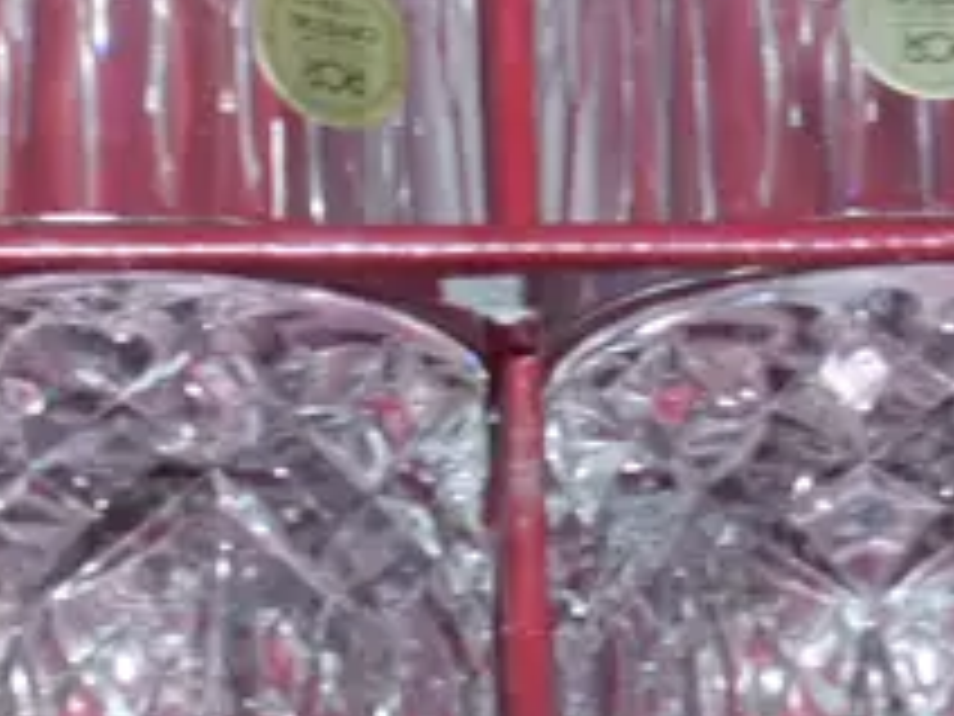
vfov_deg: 7.6
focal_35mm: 193
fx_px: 5319
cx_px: -14
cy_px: -117
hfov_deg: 10.2
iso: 320
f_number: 4.5
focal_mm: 20
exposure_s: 1/60
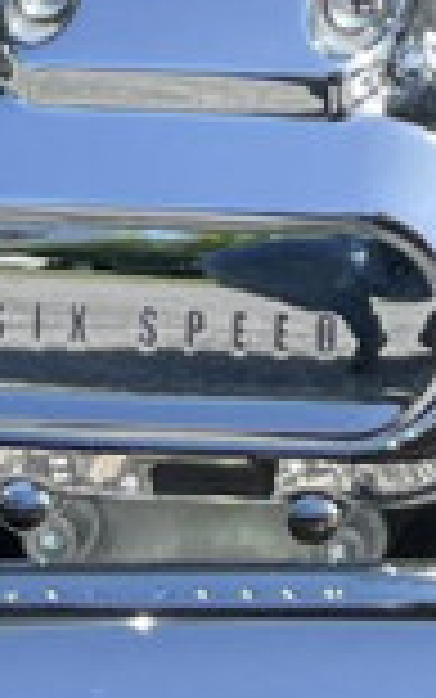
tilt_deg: -16.6
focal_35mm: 190
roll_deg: -1.1
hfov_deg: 6.6
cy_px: -968
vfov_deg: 9.8
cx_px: 1050
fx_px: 3609
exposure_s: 1/1028
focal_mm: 5.1
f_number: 1.6
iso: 50
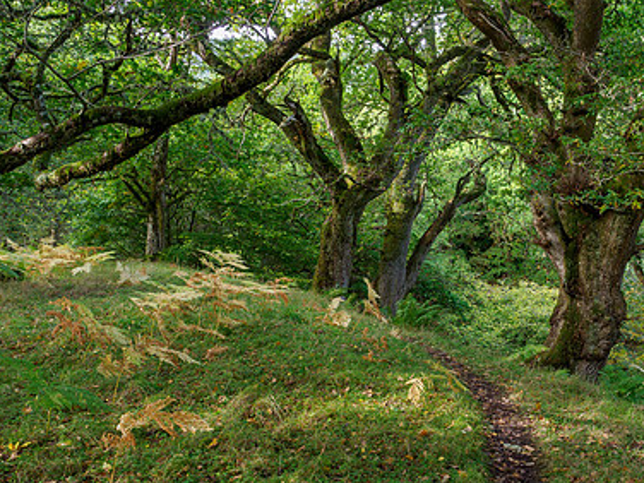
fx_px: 688
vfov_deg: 38.7
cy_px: 254
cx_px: 447
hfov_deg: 49.0
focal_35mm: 37
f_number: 5.6
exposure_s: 1/20
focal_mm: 12
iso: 200
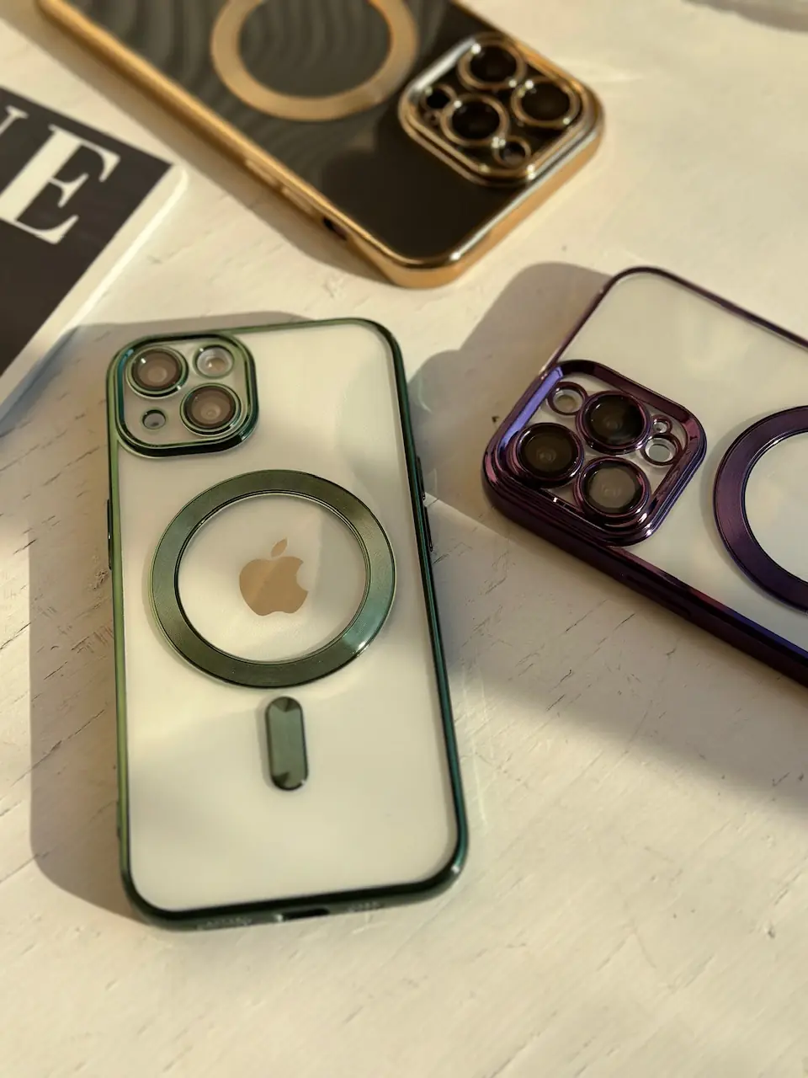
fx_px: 1494
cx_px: 404
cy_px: 539
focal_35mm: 48
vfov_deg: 39.7
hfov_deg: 30.3
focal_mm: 6.86
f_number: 1.78
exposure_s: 1/3597
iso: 80
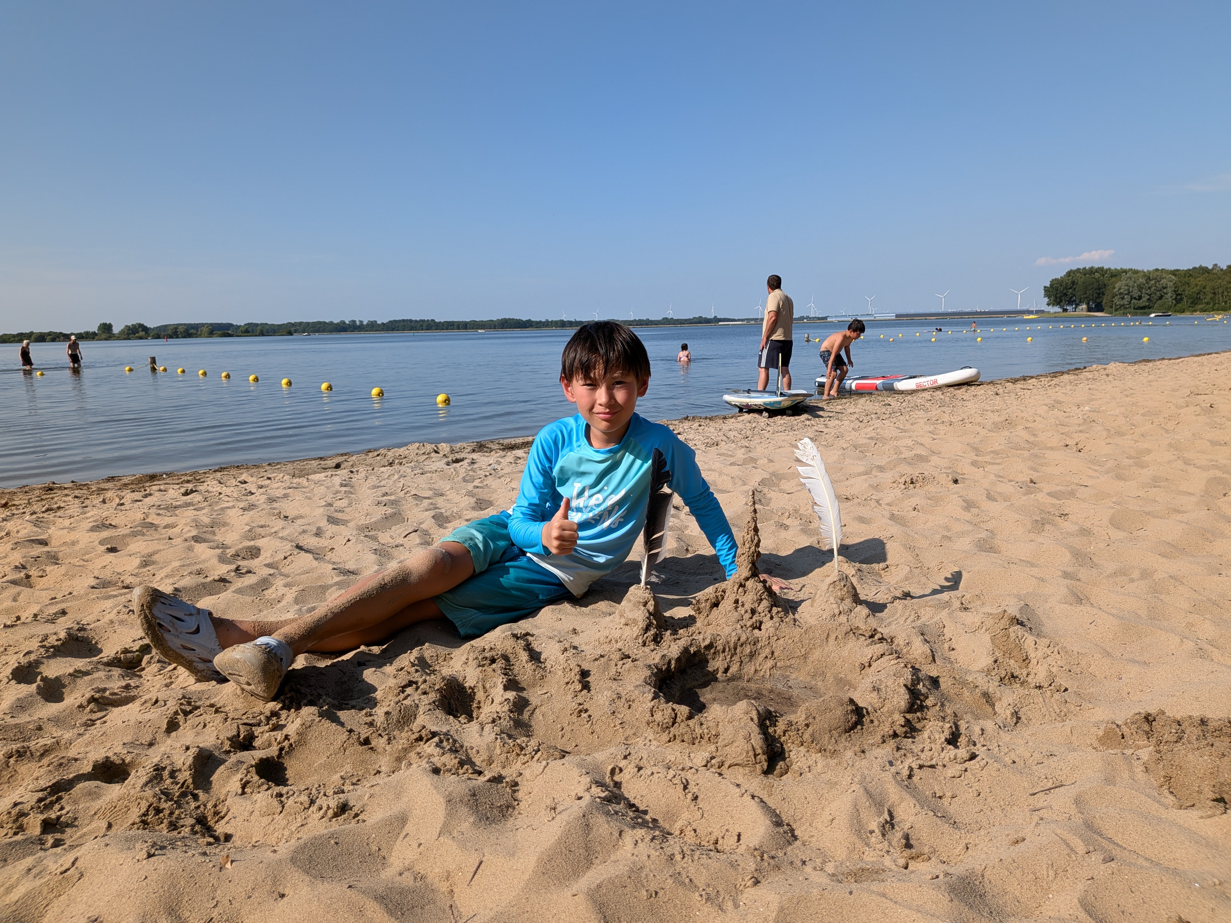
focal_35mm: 24
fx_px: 853
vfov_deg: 56.8
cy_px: 462
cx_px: 616
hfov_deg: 71.6
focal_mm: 4.53
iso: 28
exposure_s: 1/2066
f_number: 1.7
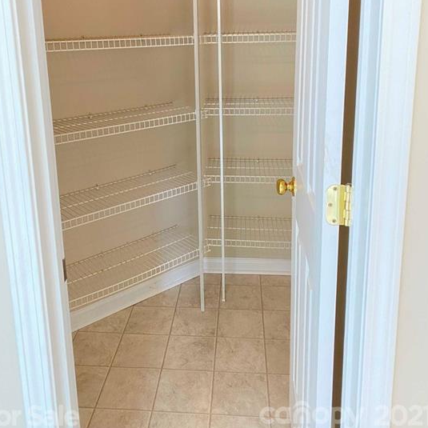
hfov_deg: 49.7
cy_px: 138
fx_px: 462
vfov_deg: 48.8
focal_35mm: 33
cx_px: 207
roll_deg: +0.6
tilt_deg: -12.8
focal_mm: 4.25
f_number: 1.8
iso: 200
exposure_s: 1/60
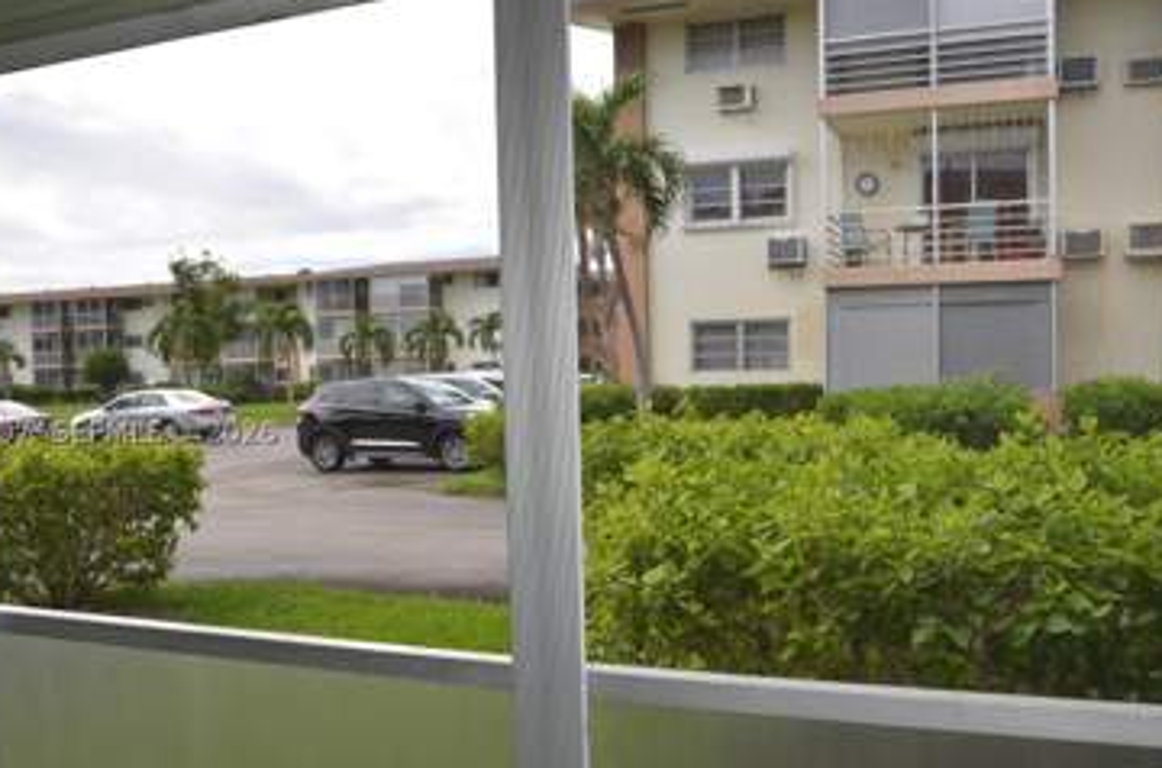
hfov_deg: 58.8
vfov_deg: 40.8
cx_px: 633
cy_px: 431
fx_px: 1030
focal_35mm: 32
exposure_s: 1/250
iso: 100
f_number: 5.6
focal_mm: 16
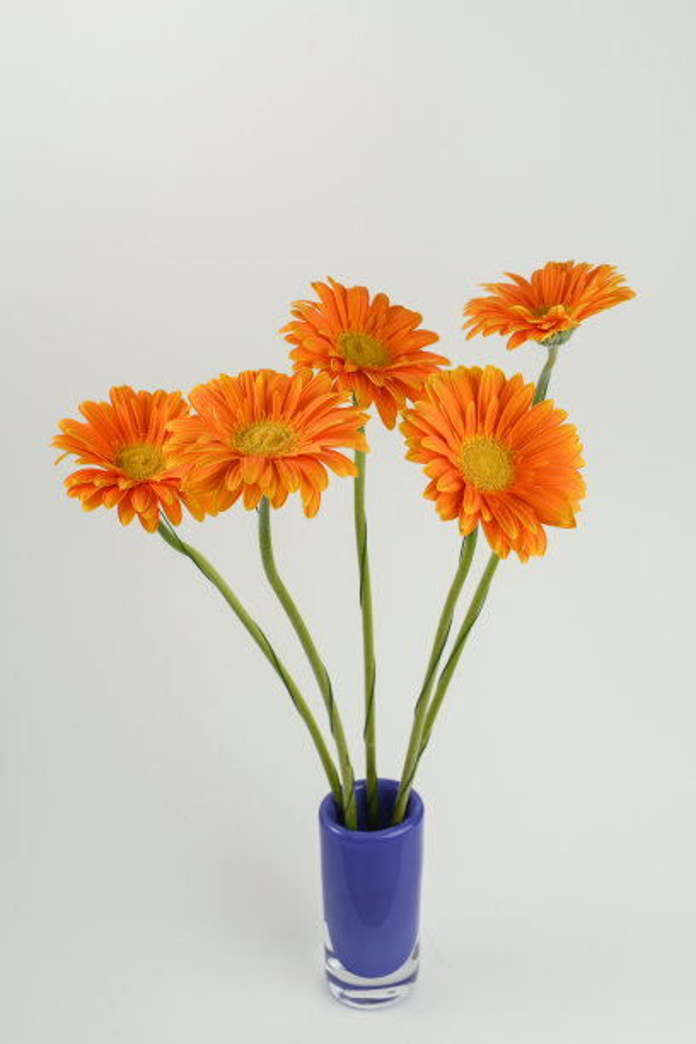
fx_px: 1450
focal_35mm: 50
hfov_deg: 27.0
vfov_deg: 39.6
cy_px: 522
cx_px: 348
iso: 100
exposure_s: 1/100
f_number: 9
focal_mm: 50
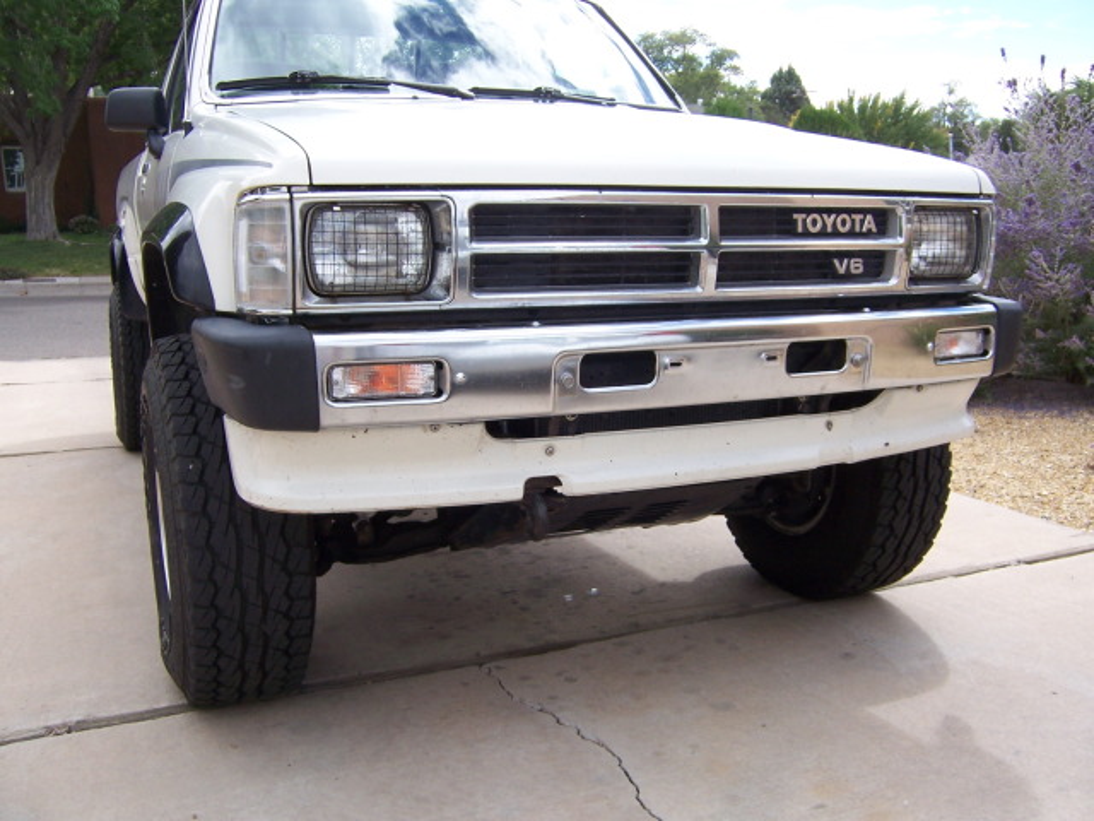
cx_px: 547
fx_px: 1043
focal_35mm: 33
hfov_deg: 55.4
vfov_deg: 42.9
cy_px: 410
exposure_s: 1/500
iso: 80
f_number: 3.4
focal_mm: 5.5
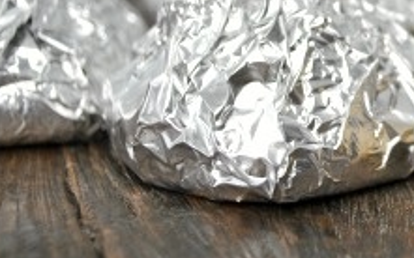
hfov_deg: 18.3
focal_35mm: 108
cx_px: 493
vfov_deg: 11.9
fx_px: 1218
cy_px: -19
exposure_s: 1/60
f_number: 4.5
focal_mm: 26
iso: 200
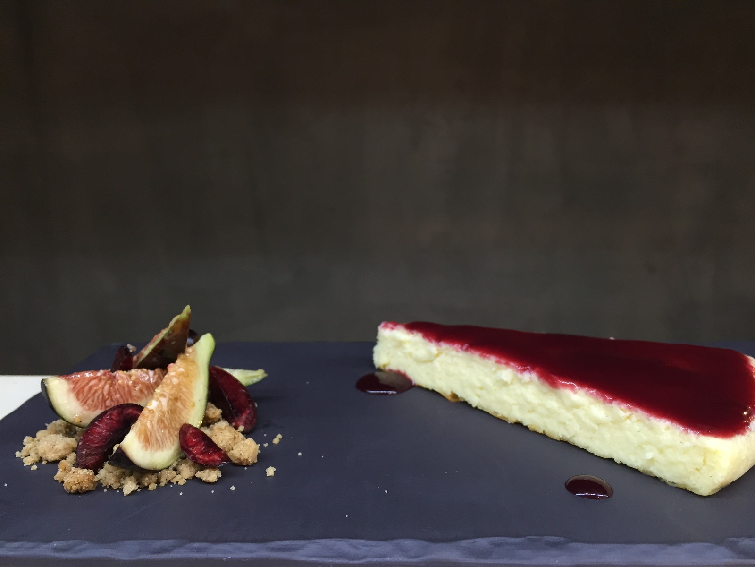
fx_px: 633
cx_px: 378
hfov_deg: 61.7
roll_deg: -1.3
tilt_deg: -12.2
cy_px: 284
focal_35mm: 29
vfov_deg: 48.2
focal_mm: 4.15
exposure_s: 1/30
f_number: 2.2
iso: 80
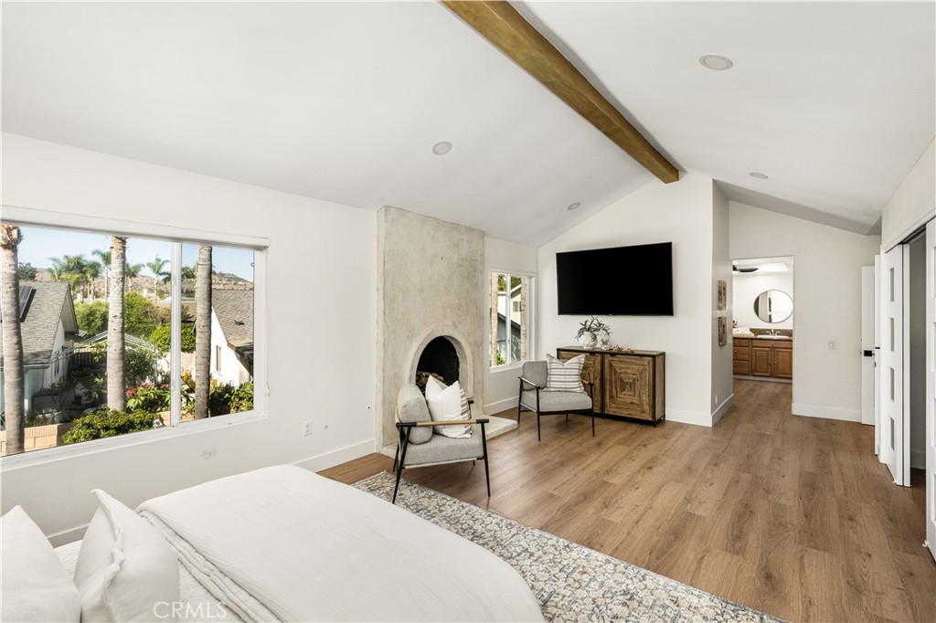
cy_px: 312
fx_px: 364
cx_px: 468
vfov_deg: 81.2
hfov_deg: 104.3
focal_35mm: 14
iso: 100
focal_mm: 14
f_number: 6.3
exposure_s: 1/50
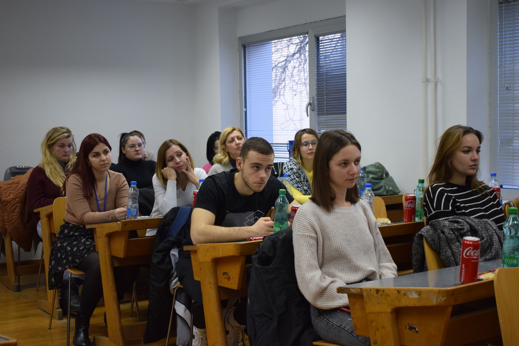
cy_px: 173
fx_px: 757
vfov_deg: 25.8
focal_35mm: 52
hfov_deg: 37.9
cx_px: 260
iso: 2000
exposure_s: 1/60
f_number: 4.5
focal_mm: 35
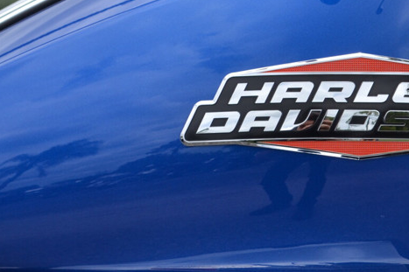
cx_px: 215
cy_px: 64
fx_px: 2101
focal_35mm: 185
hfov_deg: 11.1
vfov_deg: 7.4
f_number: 8
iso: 100
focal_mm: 48
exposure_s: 1/320
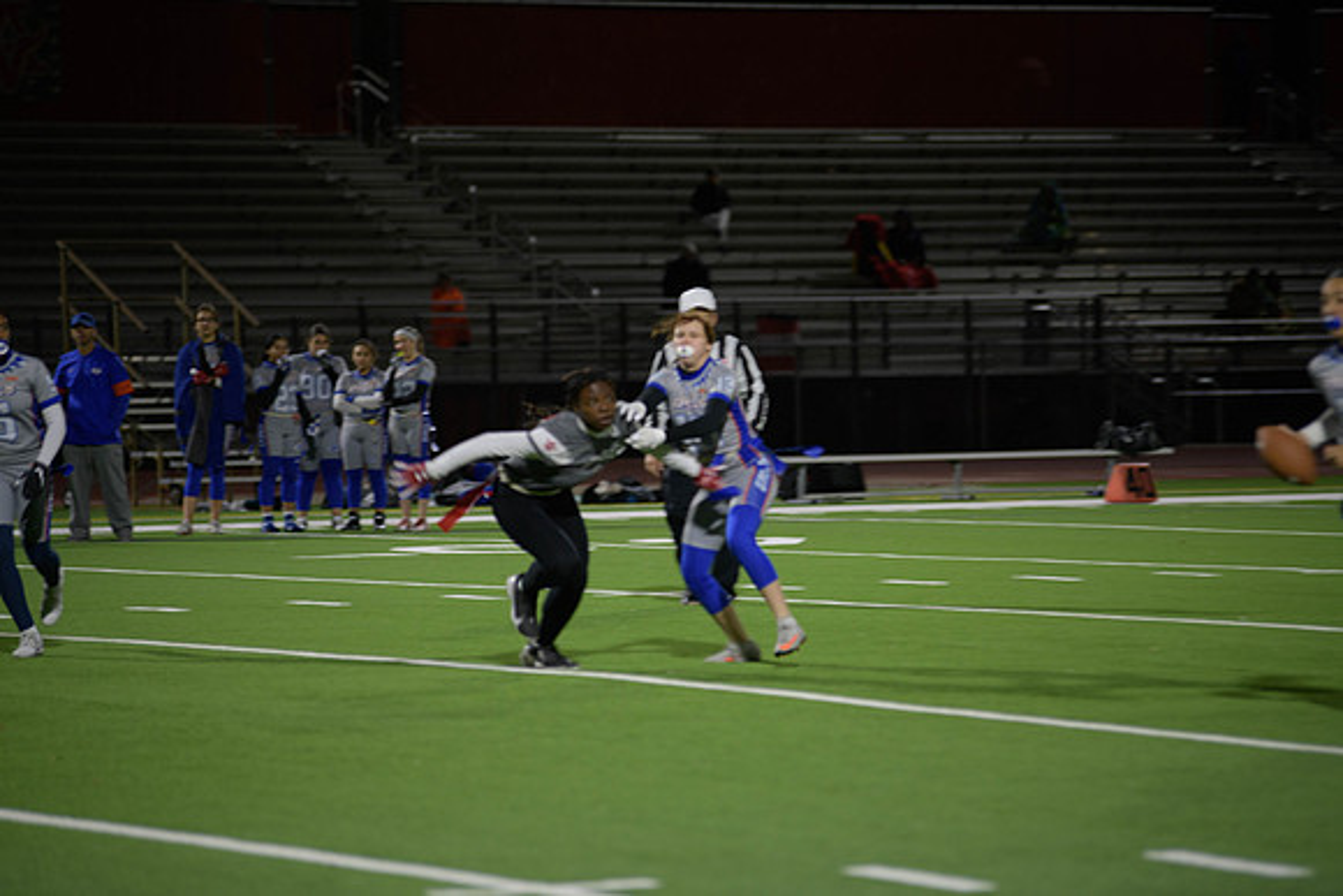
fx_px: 6530
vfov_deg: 7.9
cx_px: 672
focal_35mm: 175
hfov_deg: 11.7
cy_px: 448
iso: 640
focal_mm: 175
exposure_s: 1/200
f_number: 2.8
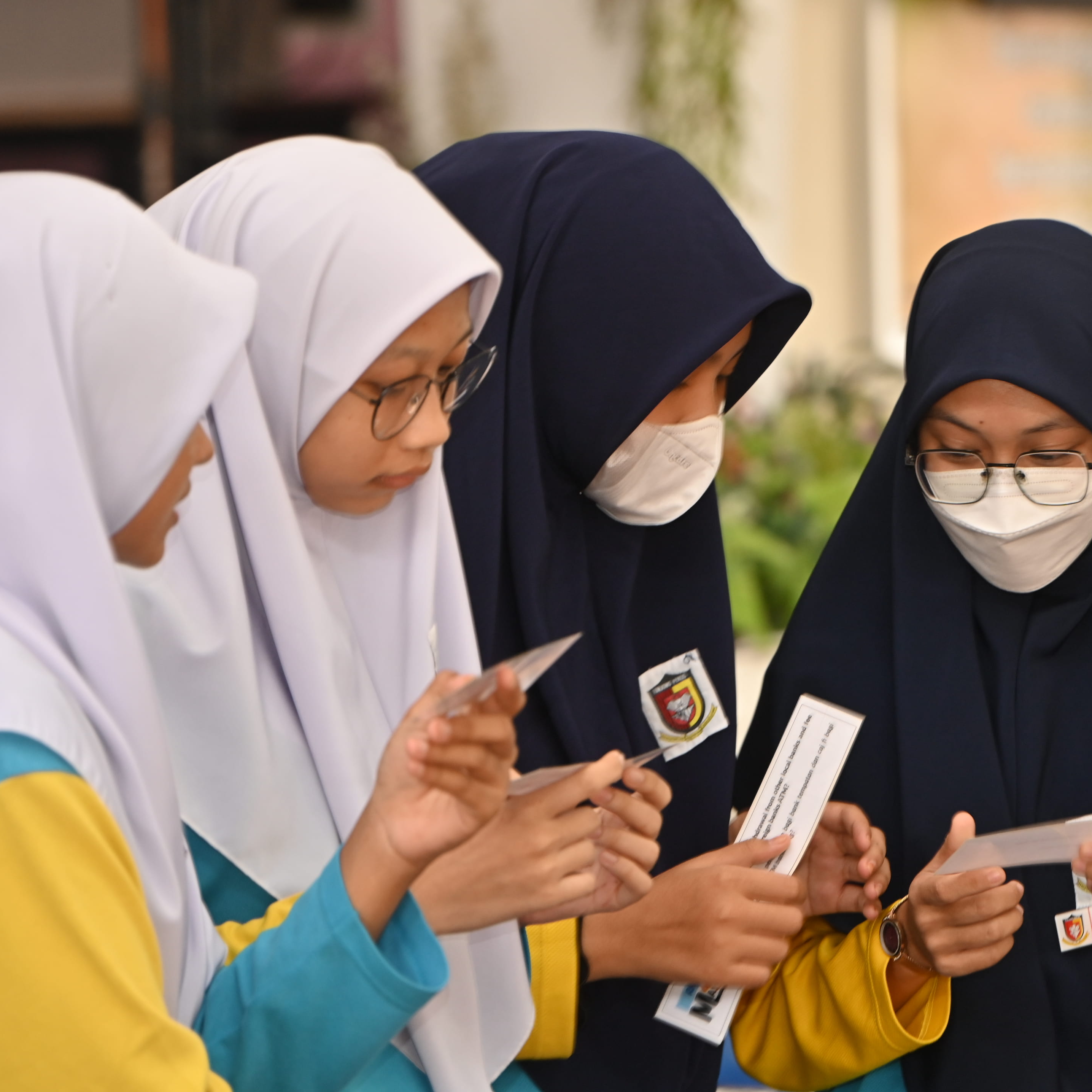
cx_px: 659
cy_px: 528
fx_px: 9565
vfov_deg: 6.5
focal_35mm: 268
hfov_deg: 6.5
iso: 640
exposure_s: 1/100
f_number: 5
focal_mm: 200
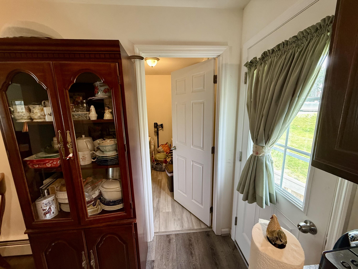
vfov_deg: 85.7
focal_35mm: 14
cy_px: 134
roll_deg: +0.6
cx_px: 179
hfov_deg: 102.1
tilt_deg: -10.1
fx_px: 145
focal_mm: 2.22
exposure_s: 1/60
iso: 250
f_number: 2.2
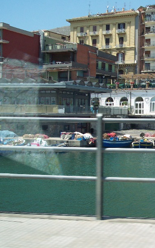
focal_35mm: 54
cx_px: 158
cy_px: 124
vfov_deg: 37.5
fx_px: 365
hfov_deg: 22.9
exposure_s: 1/500
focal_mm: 8
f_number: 4.8
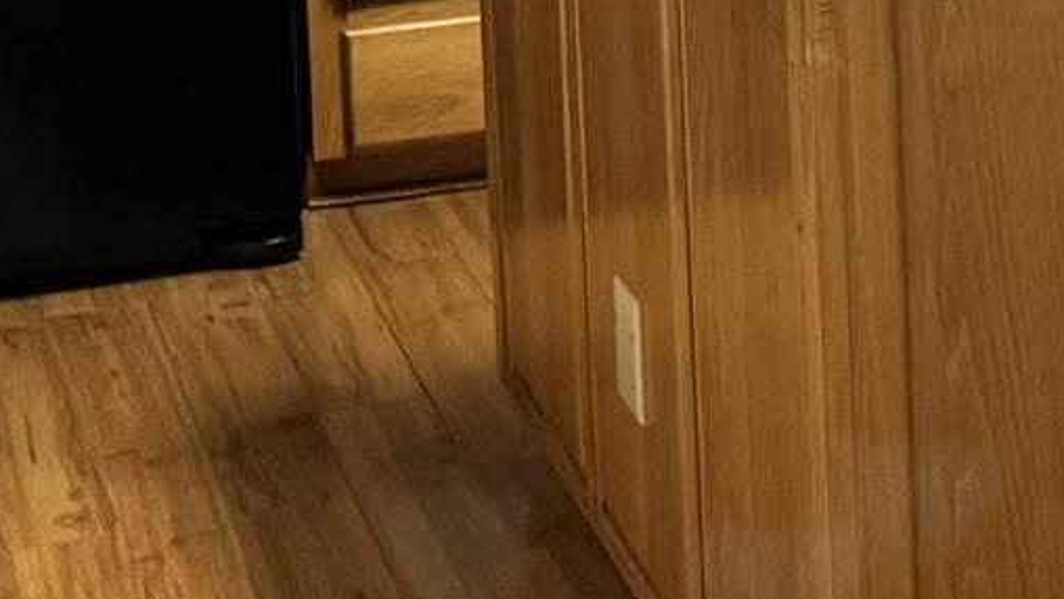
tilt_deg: -5.0
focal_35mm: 158
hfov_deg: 11.8
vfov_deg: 7.3
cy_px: -676
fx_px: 4459
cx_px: 2273
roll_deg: +0.9
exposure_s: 1/60
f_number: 1.78
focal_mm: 6.76
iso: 250
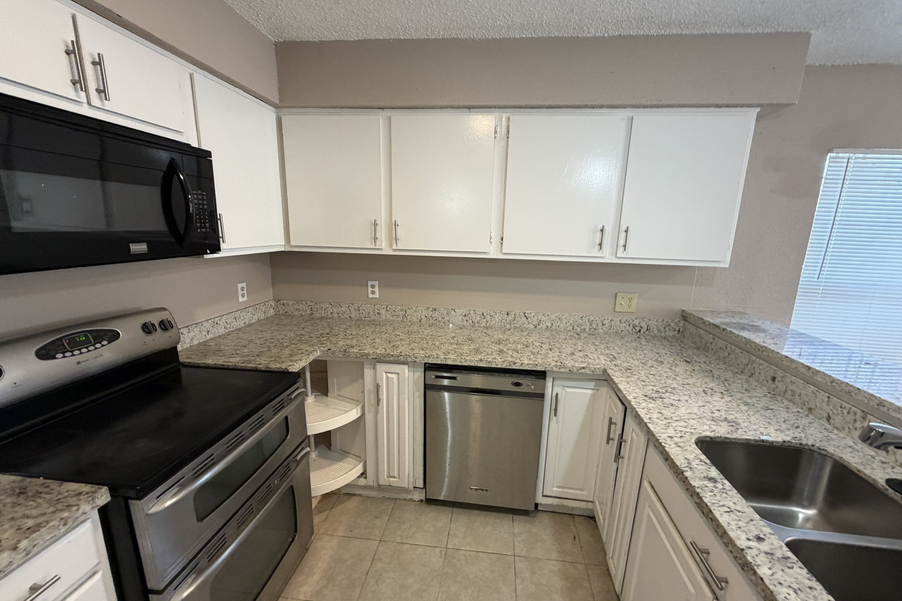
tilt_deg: -11.5
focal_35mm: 15
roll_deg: -4.1
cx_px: 462
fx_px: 376
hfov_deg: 100.4
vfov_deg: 77.3
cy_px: 312
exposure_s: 1/64
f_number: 2.2
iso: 250
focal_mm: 2.22
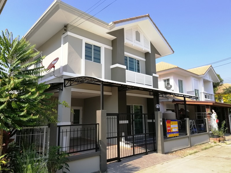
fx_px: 174
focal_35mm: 26
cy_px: 86
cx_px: 116
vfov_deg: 53.1
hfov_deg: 67.3
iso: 50
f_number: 2.2
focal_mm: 3.81
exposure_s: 1/802
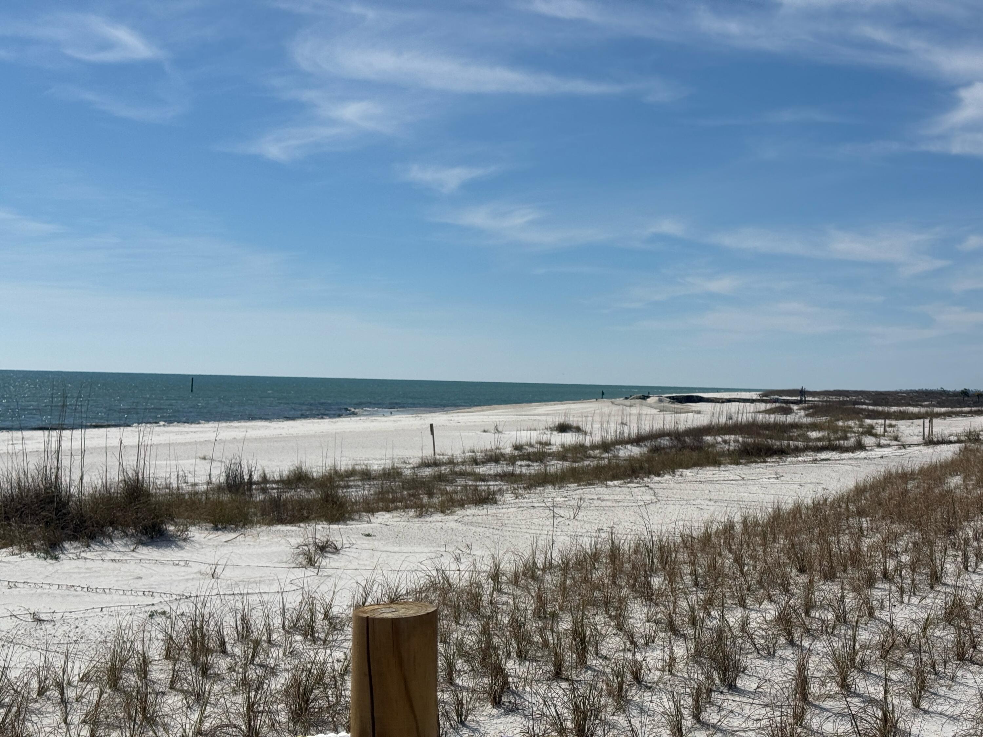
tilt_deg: +1.3
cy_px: 368
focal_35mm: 48
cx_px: 492
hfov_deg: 39.7
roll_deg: -2.5
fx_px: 1363
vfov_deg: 30.3
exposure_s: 1/13333
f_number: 1.78
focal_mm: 6.76
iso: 50
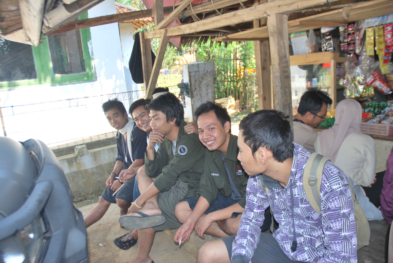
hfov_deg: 67.3
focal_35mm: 27
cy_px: 132
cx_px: 196
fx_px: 295
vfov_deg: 48.0
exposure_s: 1/125
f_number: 3.5
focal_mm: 18
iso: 100
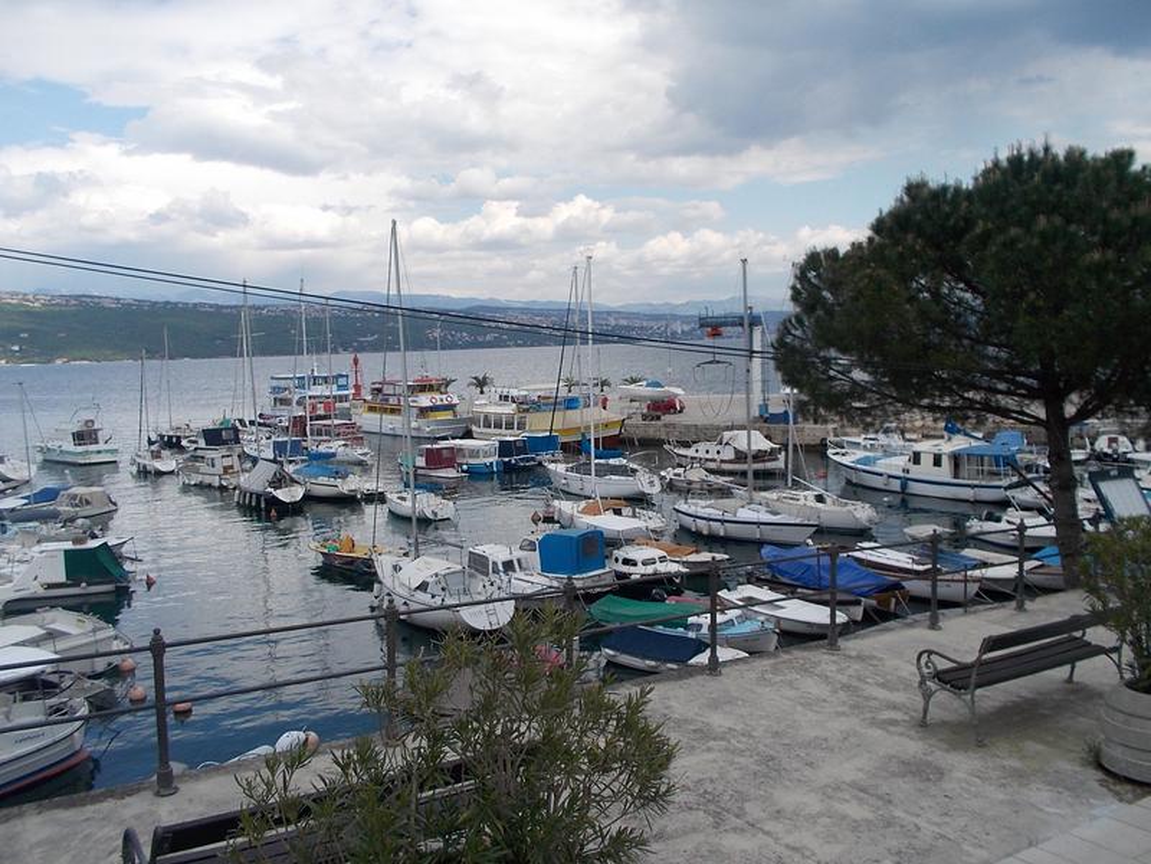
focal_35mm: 29
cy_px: 432
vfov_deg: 48.2
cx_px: 576
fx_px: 964
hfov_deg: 61.7
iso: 80
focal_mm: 4.1
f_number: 3.3
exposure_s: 1/640
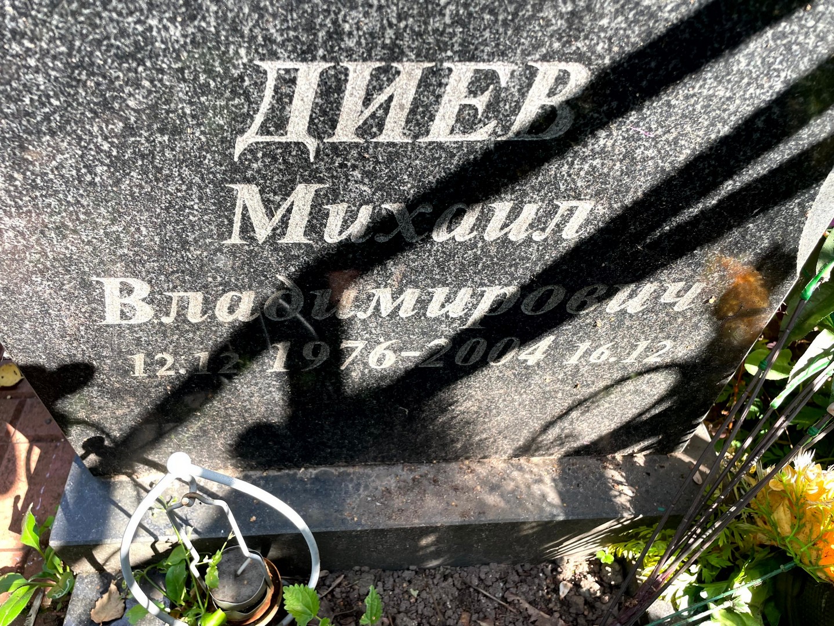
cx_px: 417
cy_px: 313
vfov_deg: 53.1
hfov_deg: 67.3
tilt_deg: -47.6
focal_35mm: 26
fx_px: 627
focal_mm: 4.2
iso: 32
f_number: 1.6
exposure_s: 1/299
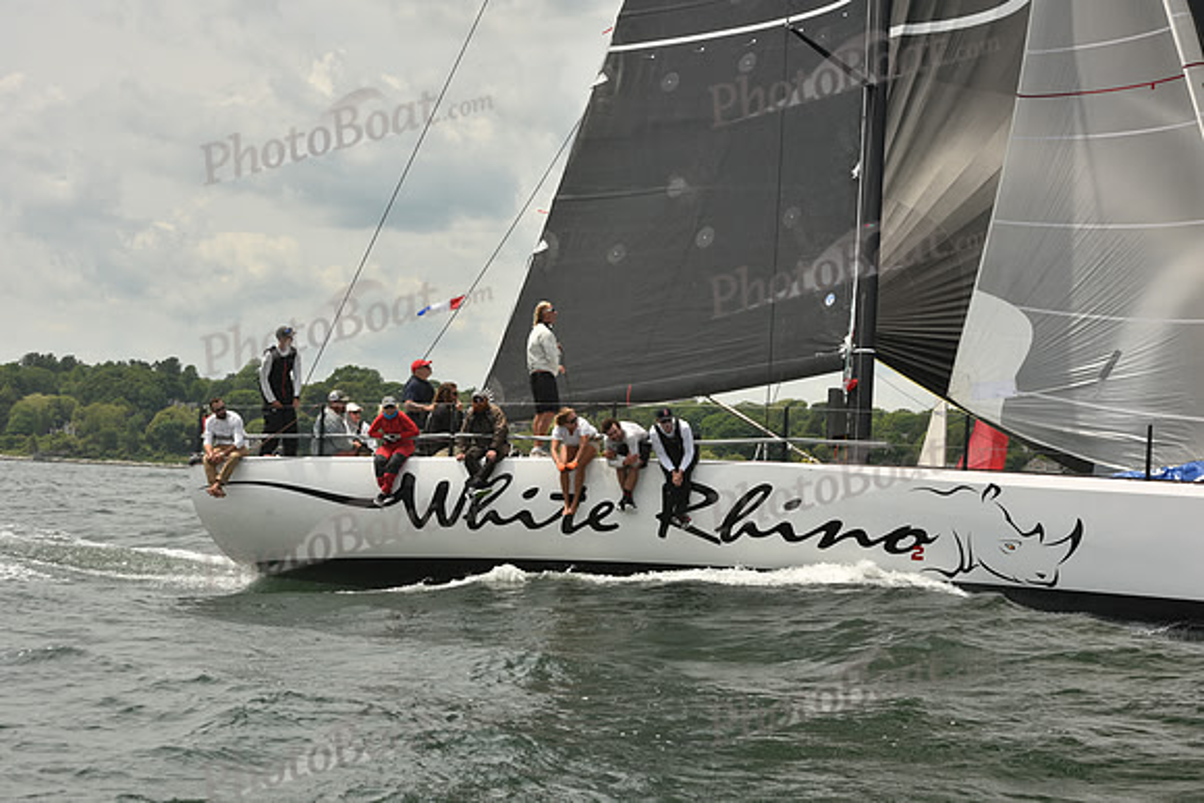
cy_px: 402
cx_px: 602
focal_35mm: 70
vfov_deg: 19.5
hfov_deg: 28.8
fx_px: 2342
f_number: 11
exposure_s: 1/1000
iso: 400
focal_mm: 70
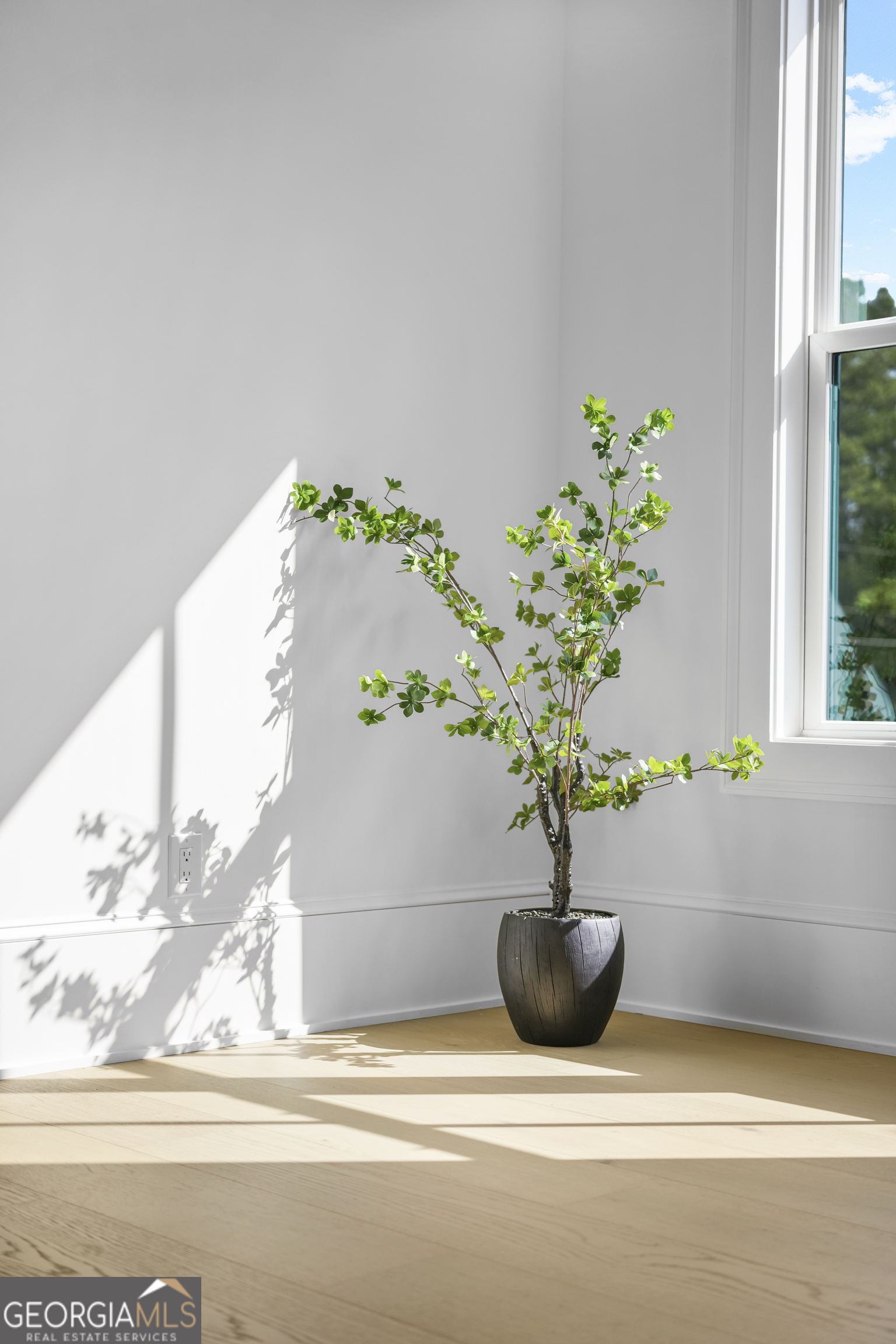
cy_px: 672
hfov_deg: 27.0
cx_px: 448
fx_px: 1867
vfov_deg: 39.6
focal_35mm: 50
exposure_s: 1/800
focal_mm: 50
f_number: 2.5
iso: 400
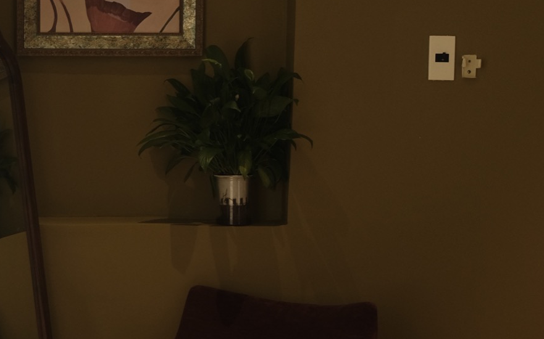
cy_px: 174
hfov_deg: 25.4
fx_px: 1201
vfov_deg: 16.1
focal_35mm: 81
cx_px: 181
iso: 640
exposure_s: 1/60
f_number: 2.8
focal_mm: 23.4
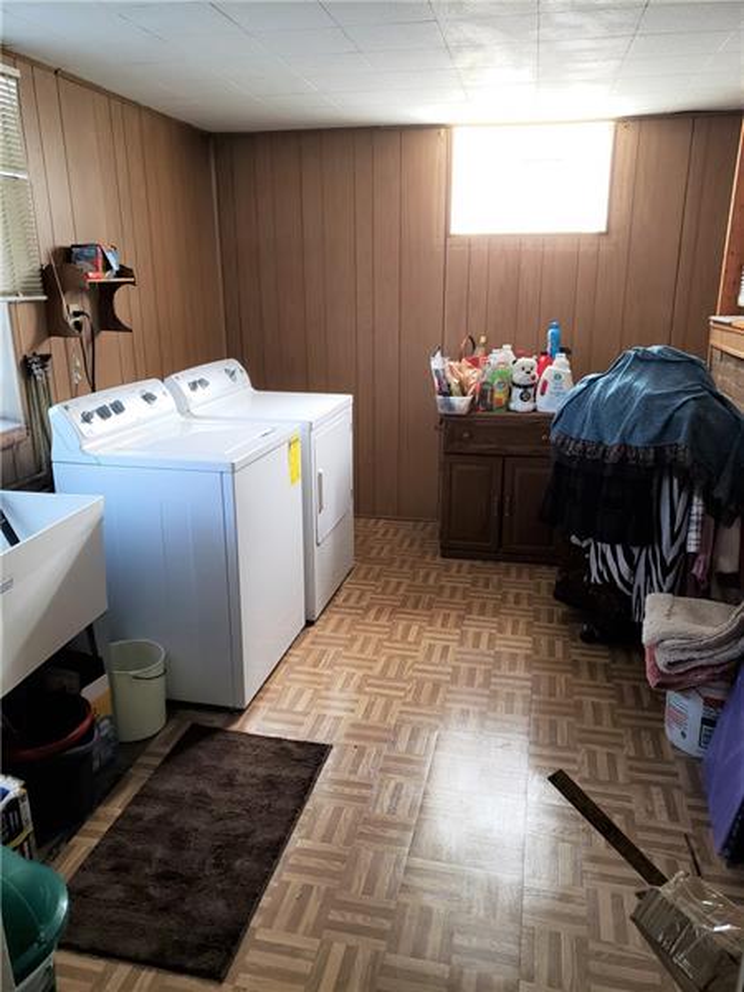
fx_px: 745
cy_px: 496
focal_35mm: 26
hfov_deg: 53.1
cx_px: 372
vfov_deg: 67.3
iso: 100
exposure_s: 1/60
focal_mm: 4.3
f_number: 1.5
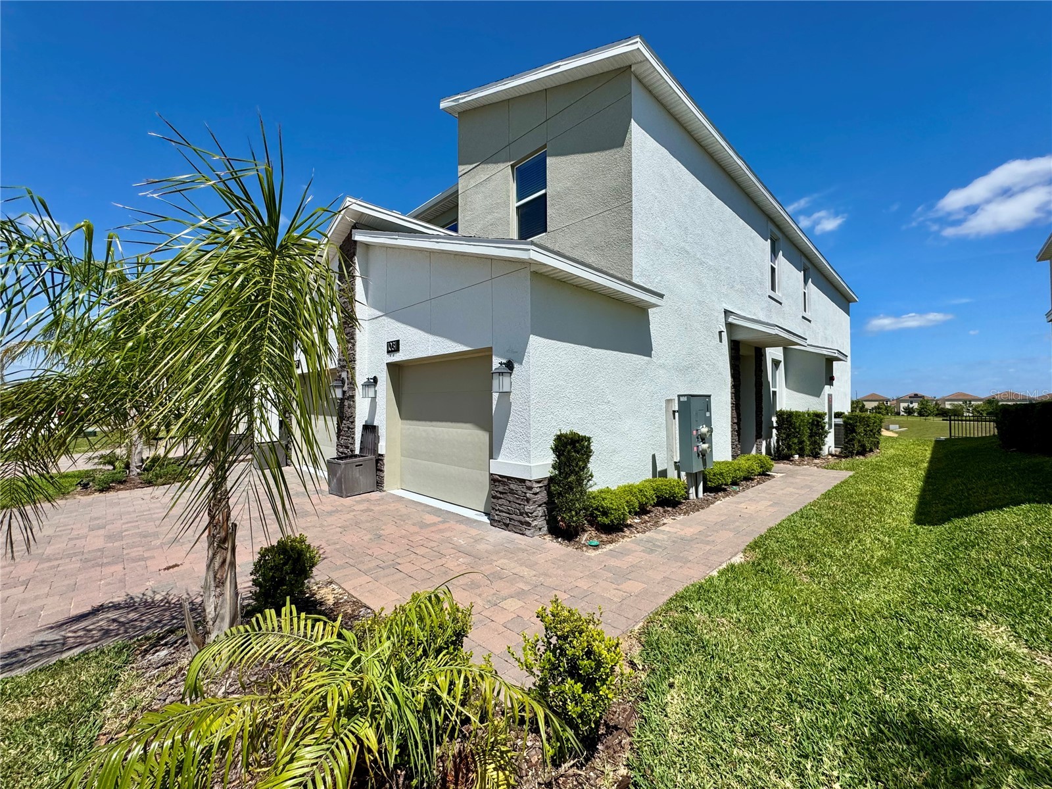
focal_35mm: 14
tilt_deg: +1.6
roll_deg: -0.7
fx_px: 425
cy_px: 394
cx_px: 526
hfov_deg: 102.1
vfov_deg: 85.7
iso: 50
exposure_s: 1/3906
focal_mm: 2.22
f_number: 2.2
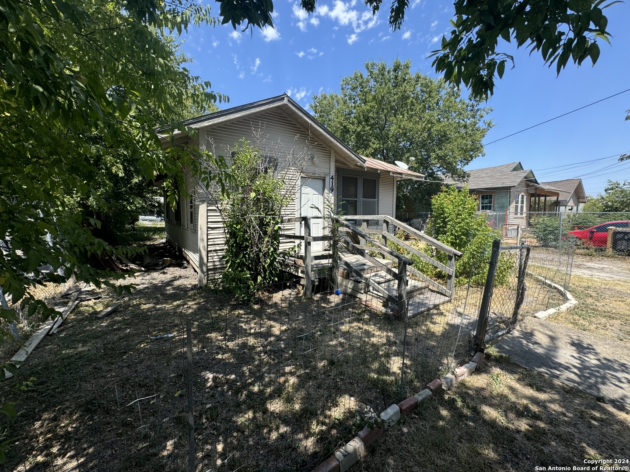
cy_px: 236
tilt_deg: -3.7
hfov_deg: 102.1
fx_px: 255
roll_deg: -0.5
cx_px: 315
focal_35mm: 14
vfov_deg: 85.7
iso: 50
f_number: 2.2
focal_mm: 2.22
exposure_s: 1/804
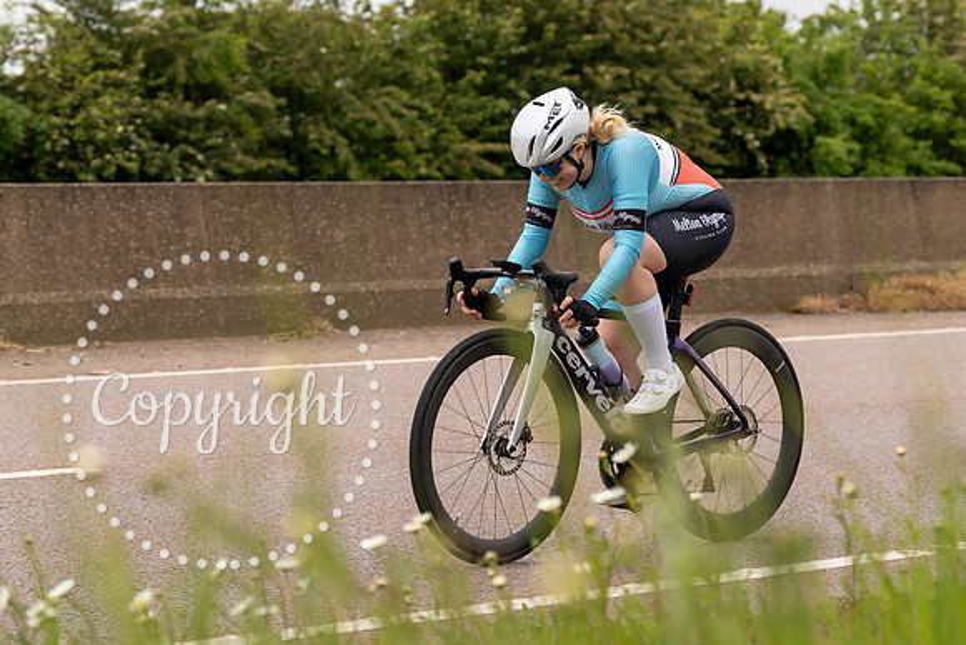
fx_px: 3726
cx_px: 580
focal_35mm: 139
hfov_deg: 14.8
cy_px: 167
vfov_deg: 9.9
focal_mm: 70
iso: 160
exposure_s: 1/1000
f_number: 3.5
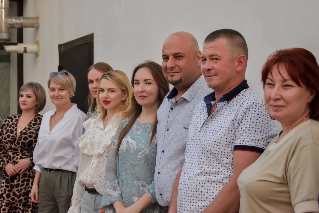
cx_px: 160
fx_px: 638
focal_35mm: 72
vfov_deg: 18.9
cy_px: 106
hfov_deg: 28.1
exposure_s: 1/200
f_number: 5.3
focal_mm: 48
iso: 800
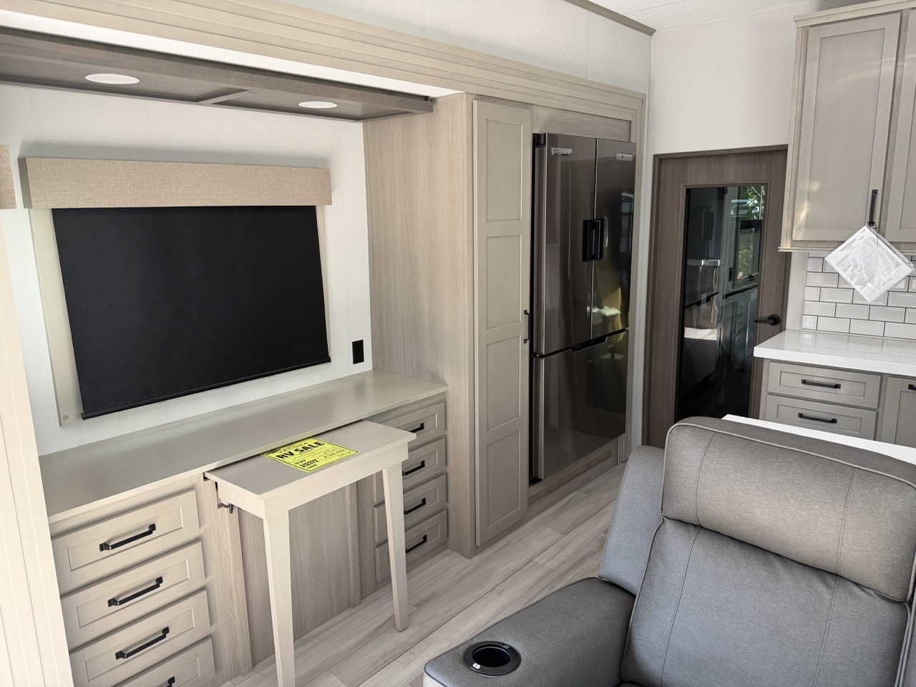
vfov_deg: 56.8
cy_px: 344
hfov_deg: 71.6
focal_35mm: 24
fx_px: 635
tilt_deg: -6.8
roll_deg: +3.2
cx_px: 458
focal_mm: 6.76
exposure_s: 1/121
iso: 160
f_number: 1.78
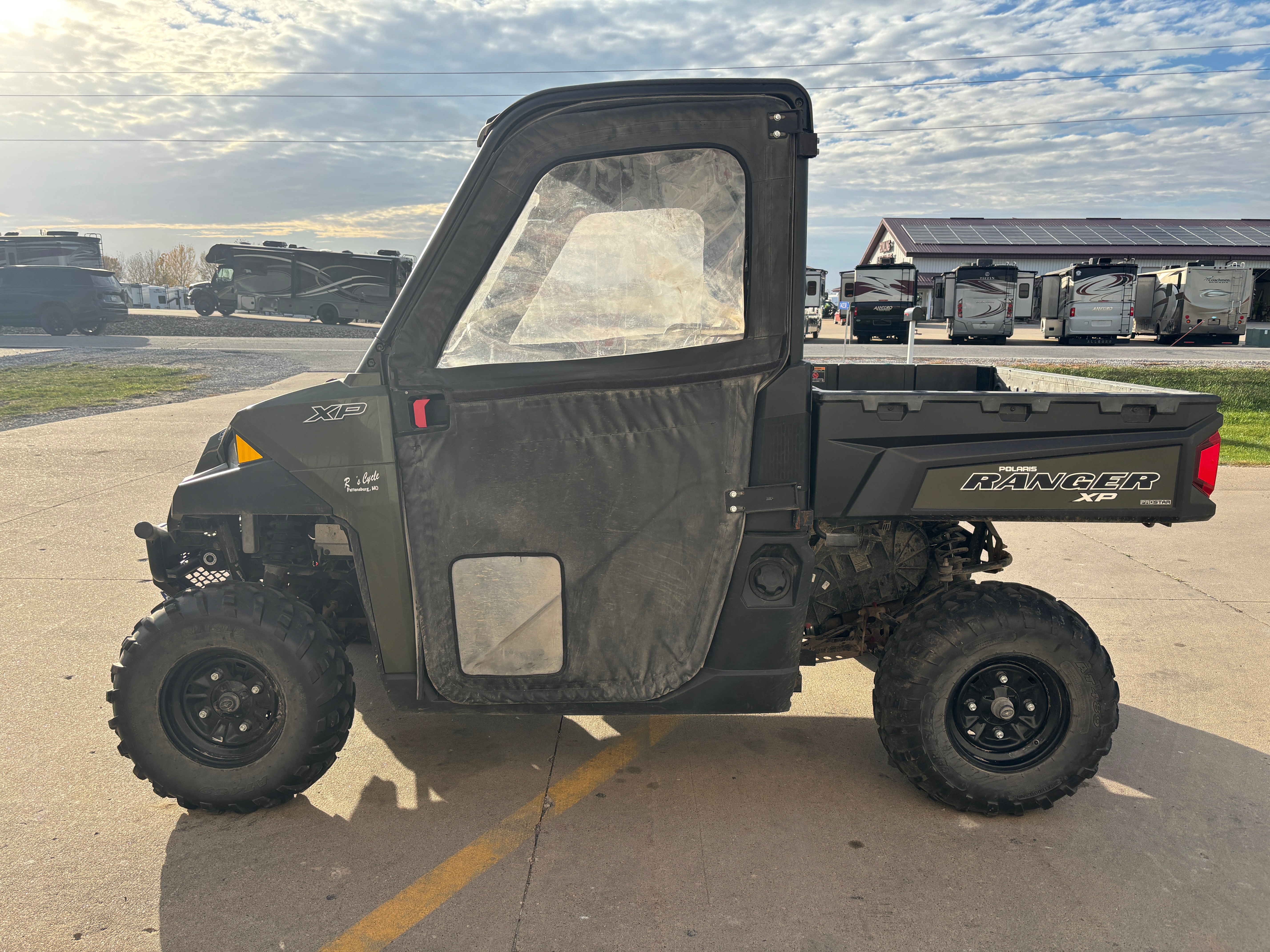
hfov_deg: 67.3
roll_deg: -1.2
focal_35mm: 26
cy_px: 476
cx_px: 635
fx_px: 954
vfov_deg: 53.1
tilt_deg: -10.4
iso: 50
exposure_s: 1/1949
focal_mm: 5.96
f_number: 1.6
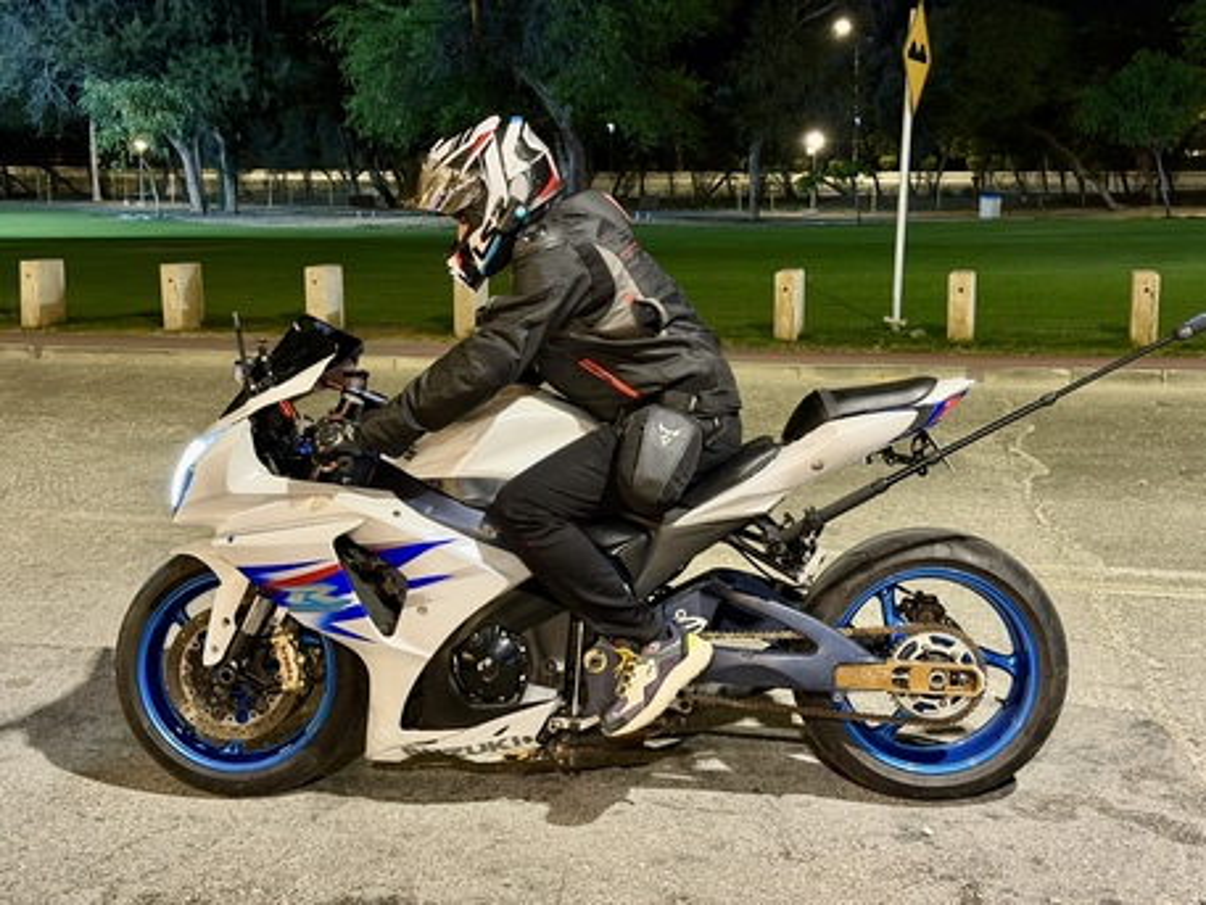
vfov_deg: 30.3
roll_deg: +0.9
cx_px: 603
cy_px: 452
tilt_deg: -9.2
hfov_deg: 39.6
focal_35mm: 48
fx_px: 1673
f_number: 1.78
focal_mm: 6.76
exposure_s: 1/24
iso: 640
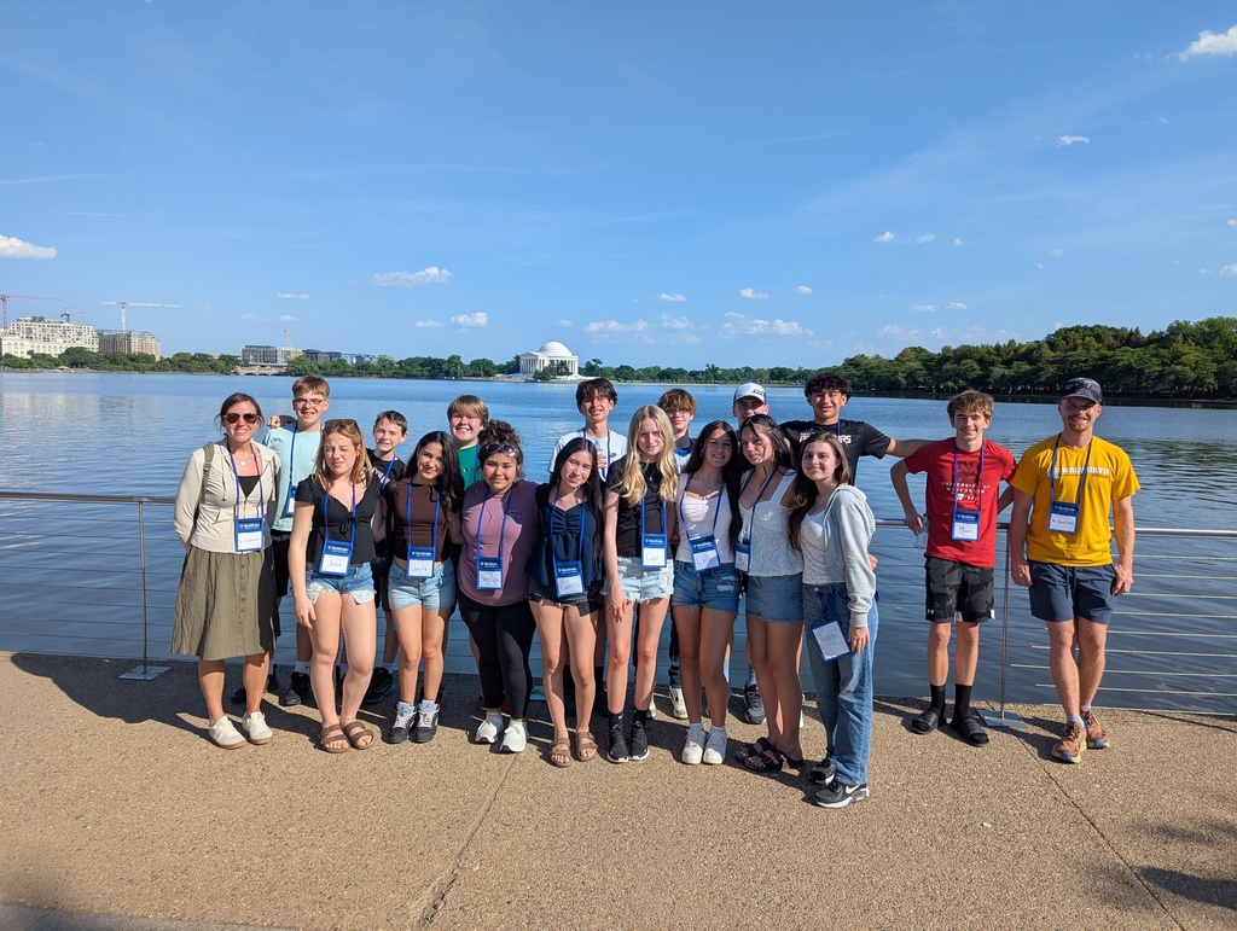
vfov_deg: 56.9
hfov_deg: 71.5
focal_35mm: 24
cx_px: 618
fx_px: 859
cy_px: 466
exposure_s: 1/2695
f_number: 1.85
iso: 43
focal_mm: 6.81
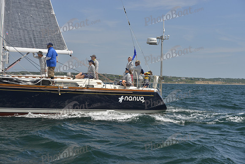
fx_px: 476
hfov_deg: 28.8
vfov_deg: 19.5
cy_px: 82
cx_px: 122
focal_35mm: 70
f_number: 8
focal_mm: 70
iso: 400
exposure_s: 1/800
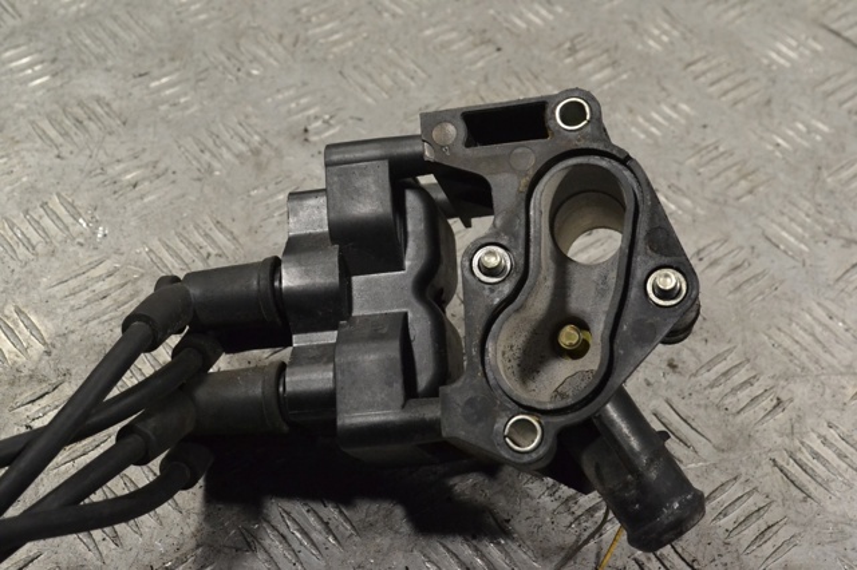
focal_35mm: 60
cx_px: 428
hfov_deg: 33.4
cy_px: 285
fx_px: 1428
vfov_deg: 22.6
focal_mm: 40
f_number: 9
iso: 3200
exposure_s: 1/320
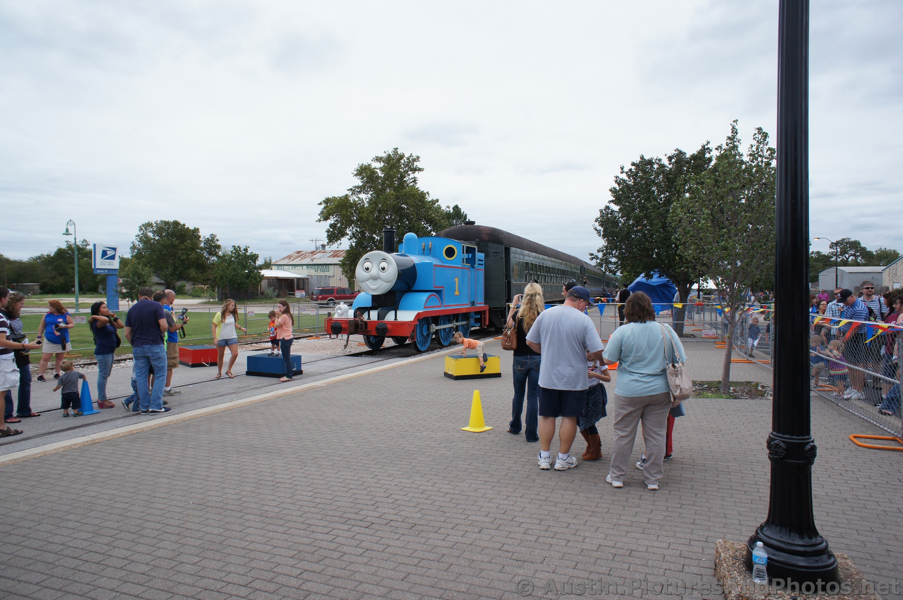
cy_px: 300
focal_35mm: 24
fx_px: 601
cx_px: 452
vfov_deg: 53.0
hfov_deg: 73.8
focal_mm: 16
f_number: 8
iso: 200
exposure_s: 1/500
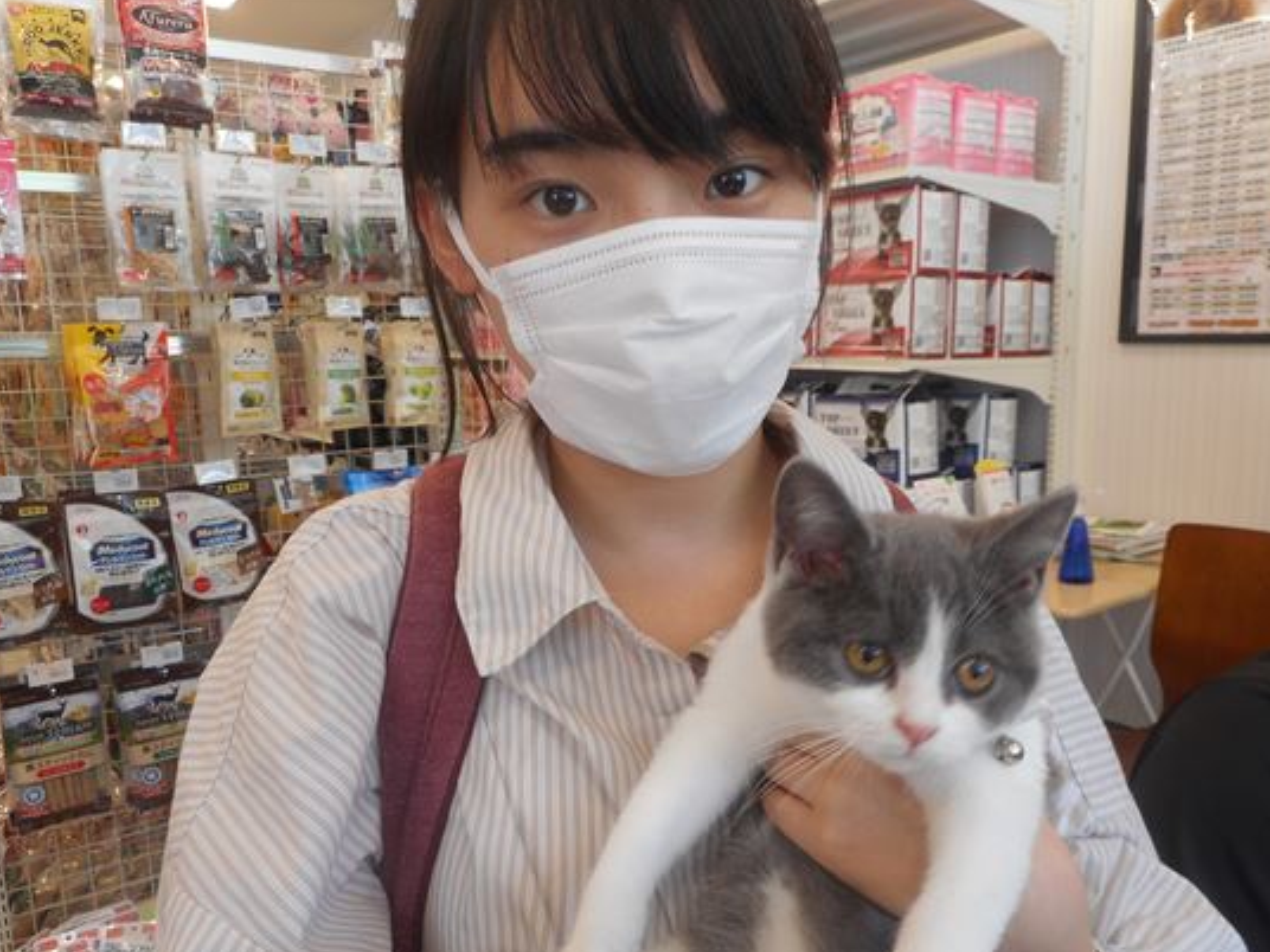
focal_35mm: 28
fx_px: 1027
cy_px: 516
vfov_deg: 49.7
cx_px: 680
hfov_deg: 63.4
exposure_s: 1/30
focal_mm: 4.5
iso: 100
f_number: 3.7
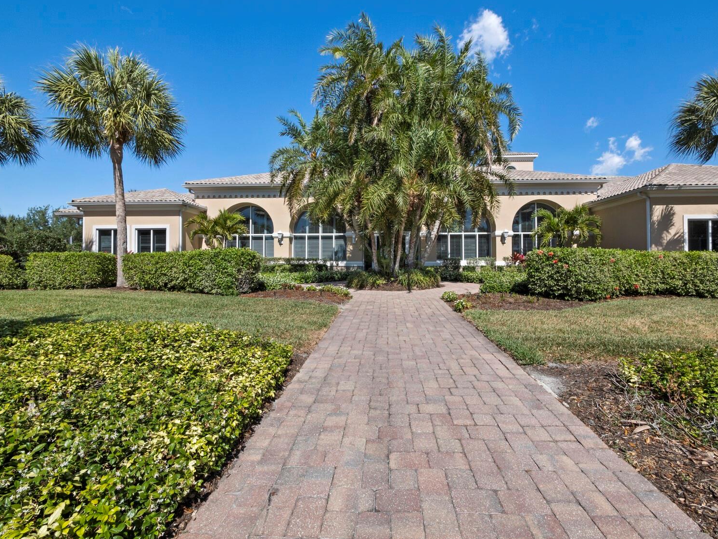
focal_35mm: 15
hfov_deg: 98.1
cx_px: 373
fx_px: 311
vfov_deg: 81.7
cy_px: 263
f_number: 10
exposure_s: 1/500
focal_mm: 7
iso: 320
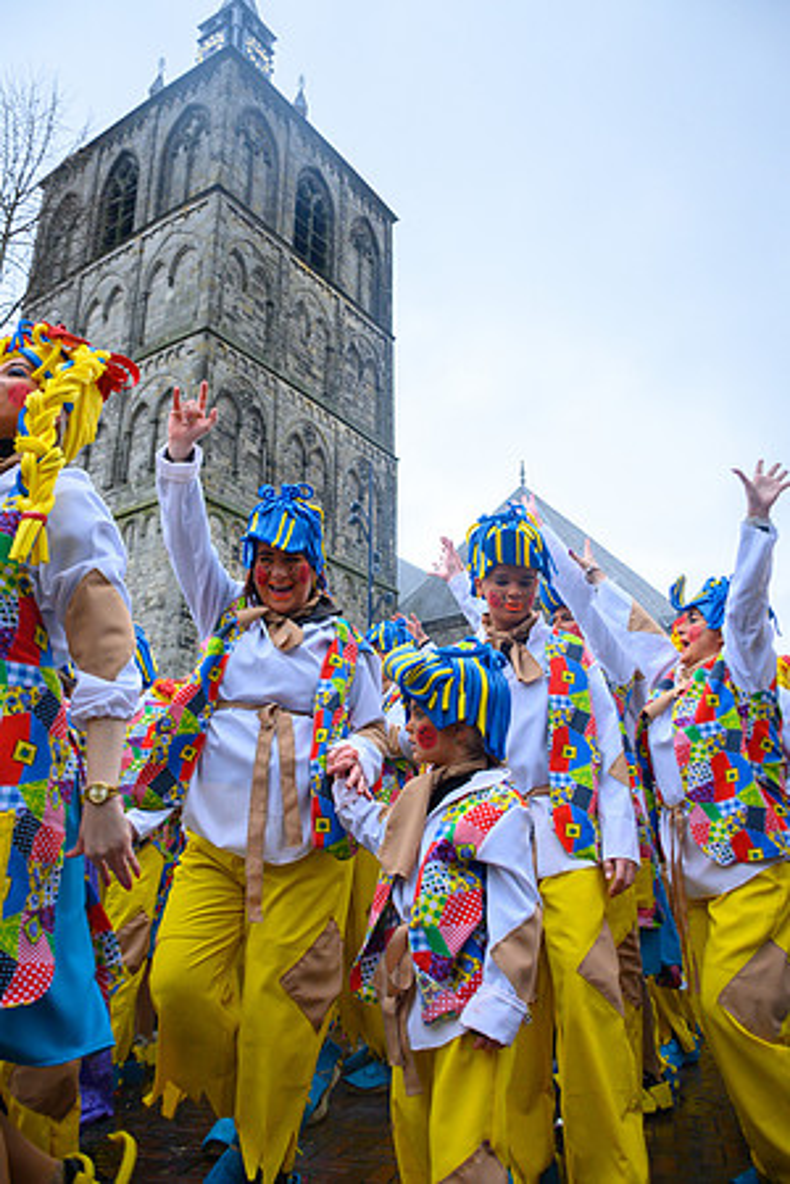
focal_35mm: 27
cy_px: 592
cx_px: 395
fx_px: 889
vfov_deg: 67.4
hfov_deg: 47.9
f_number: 5
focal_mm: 18
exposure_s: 1/320
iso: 400
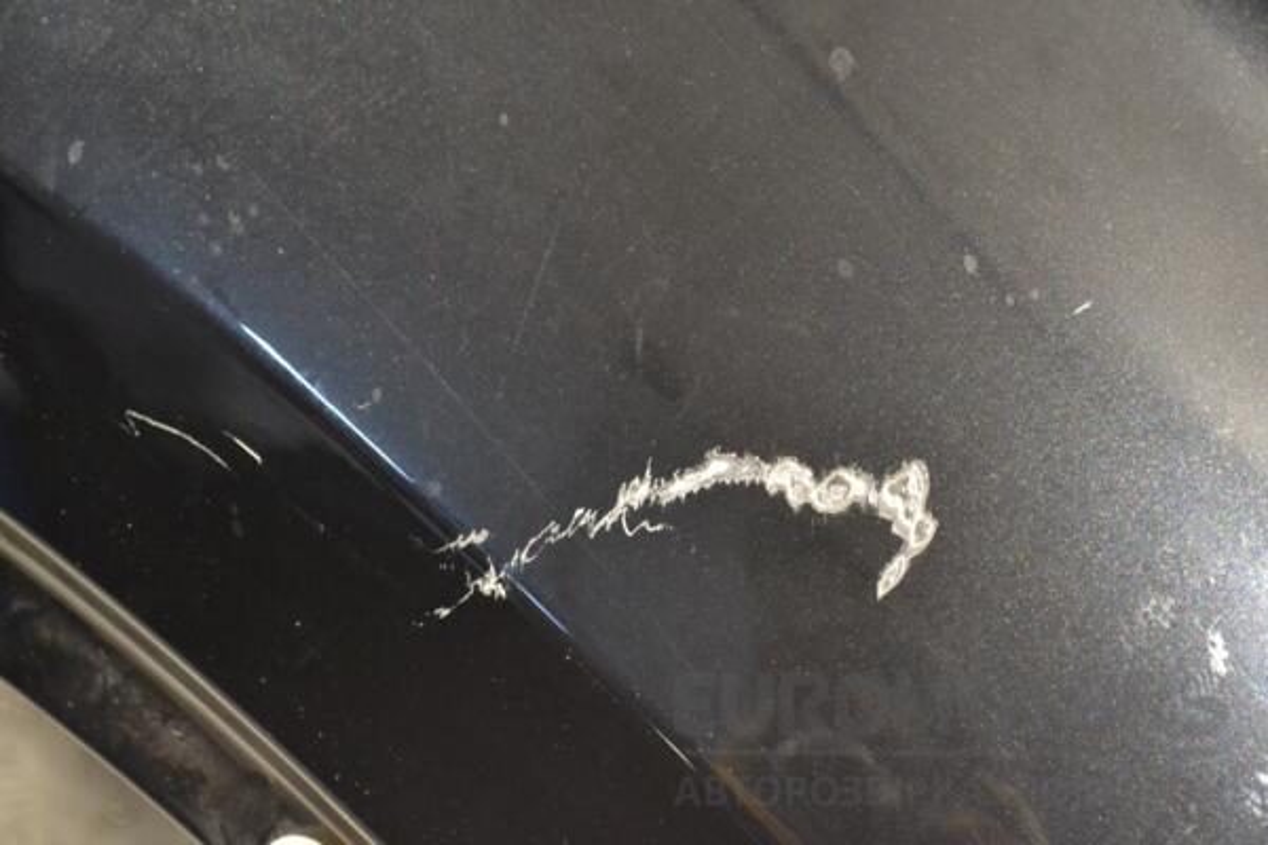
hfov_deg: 26.0
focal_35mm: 78
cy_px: 422
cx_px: 634
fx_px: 2747
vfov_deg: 17.5
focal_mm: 52
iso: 3200
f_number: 5.6
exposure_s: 1/100
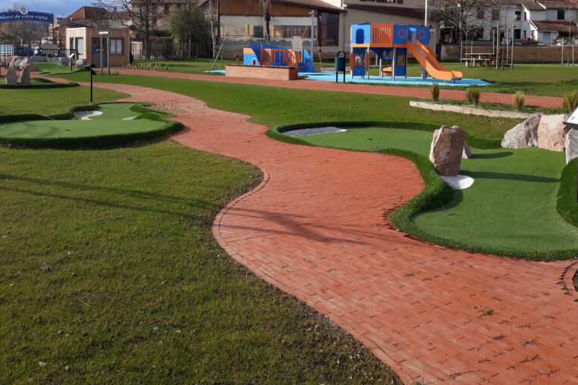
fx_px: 610
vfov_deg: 34.4
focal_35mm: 38
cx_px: 303
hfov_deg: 50.7
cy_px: 103
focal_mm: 3.71
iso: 40
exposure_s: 1/1166
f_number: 1.7
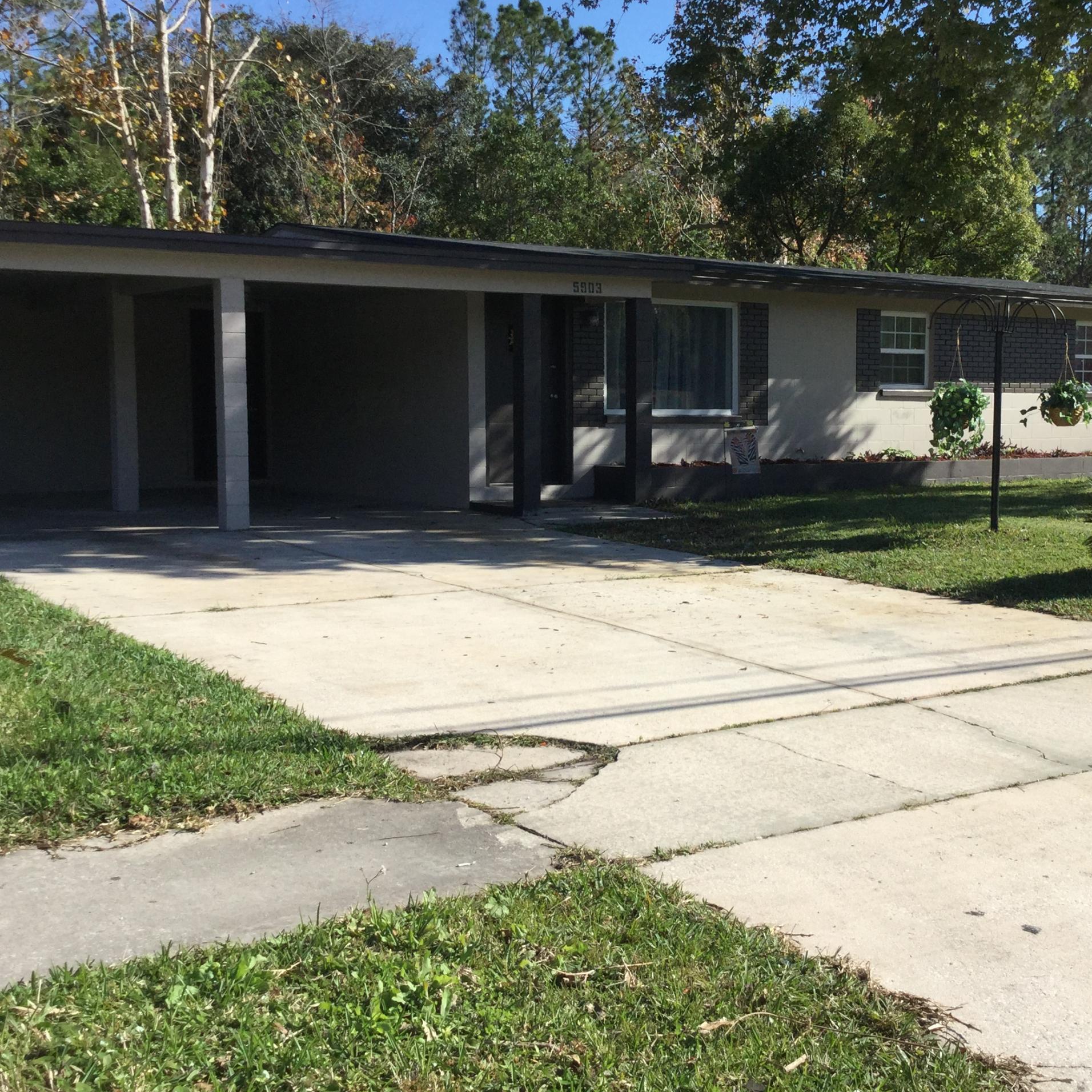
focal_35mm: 43
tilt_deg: -4.7
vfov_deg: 39.2
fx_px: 1535
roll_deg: -0.3
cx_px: 701
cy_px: 514
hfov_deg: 38.8
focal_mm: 3.3
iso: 25
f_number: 2.4
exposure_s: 1/1431
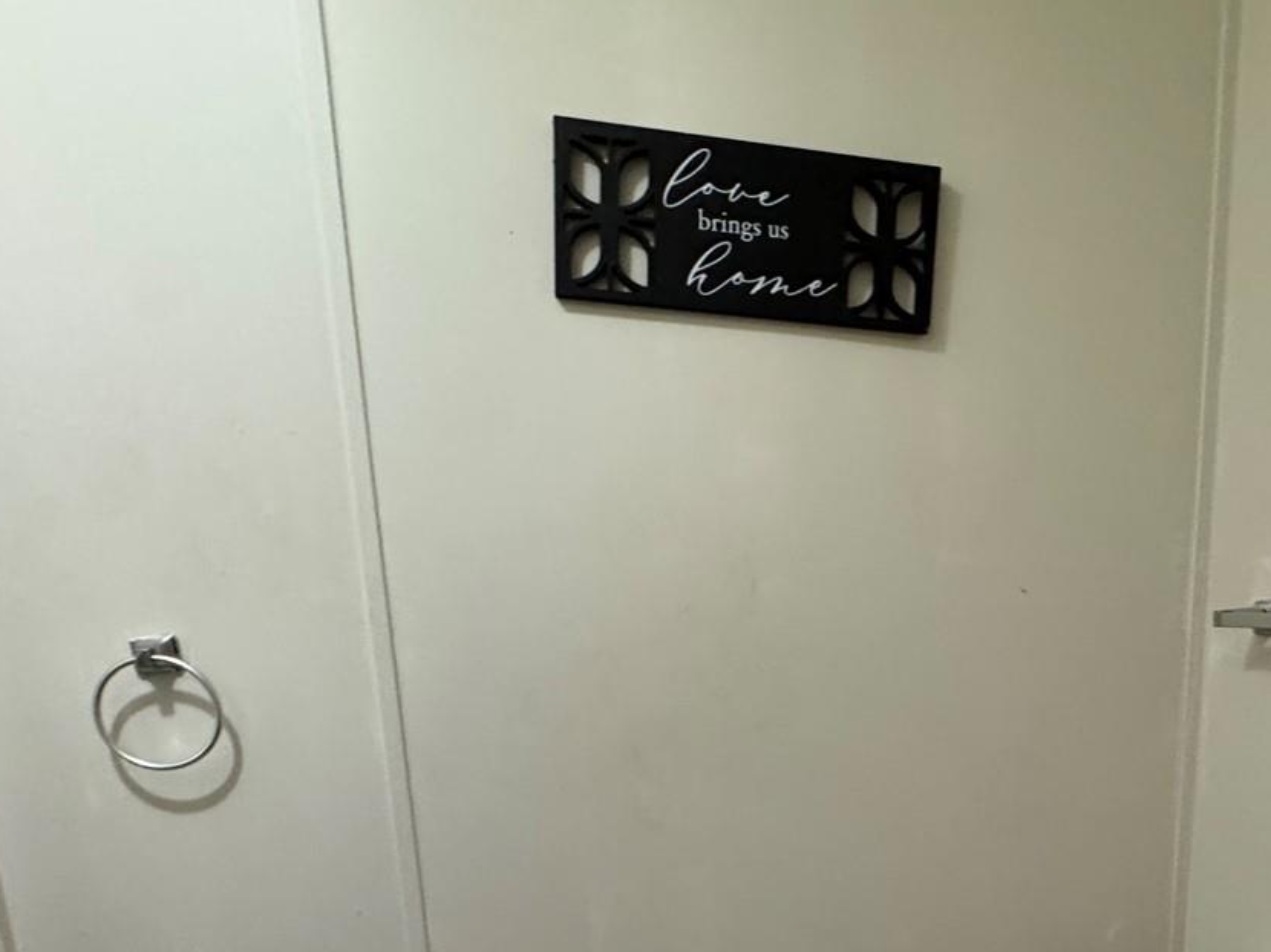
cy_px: 807
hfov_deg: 64.2
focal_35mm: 27
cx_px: 813
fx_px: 991
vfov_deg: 47.5
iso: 400
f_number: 2.2
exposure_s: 1/60
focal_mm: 2.22
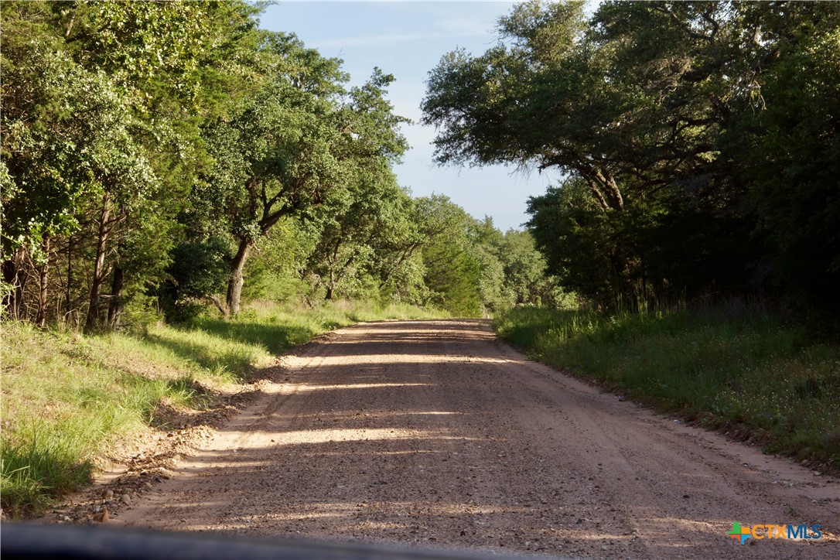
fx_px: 2450
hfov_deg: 19.5
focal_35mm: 105
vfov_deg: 13.0
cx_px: 420
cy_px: 280
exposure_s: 1/25
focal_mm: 70
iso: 100
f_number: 20
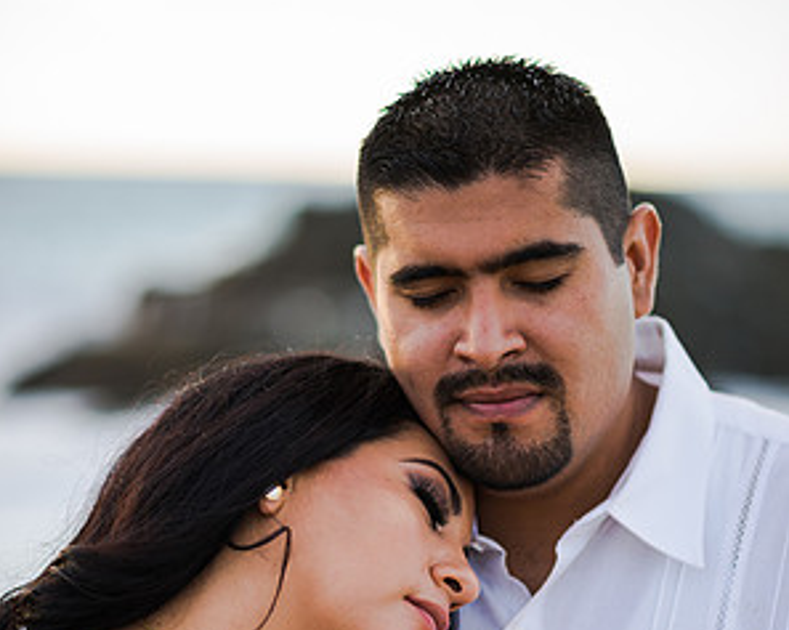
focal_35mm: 121
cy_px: 502
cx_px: 393
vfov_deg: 12.7
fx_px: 2823
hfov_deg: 15.9
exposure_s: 1/320
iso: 64
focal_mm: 85
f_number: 1.8
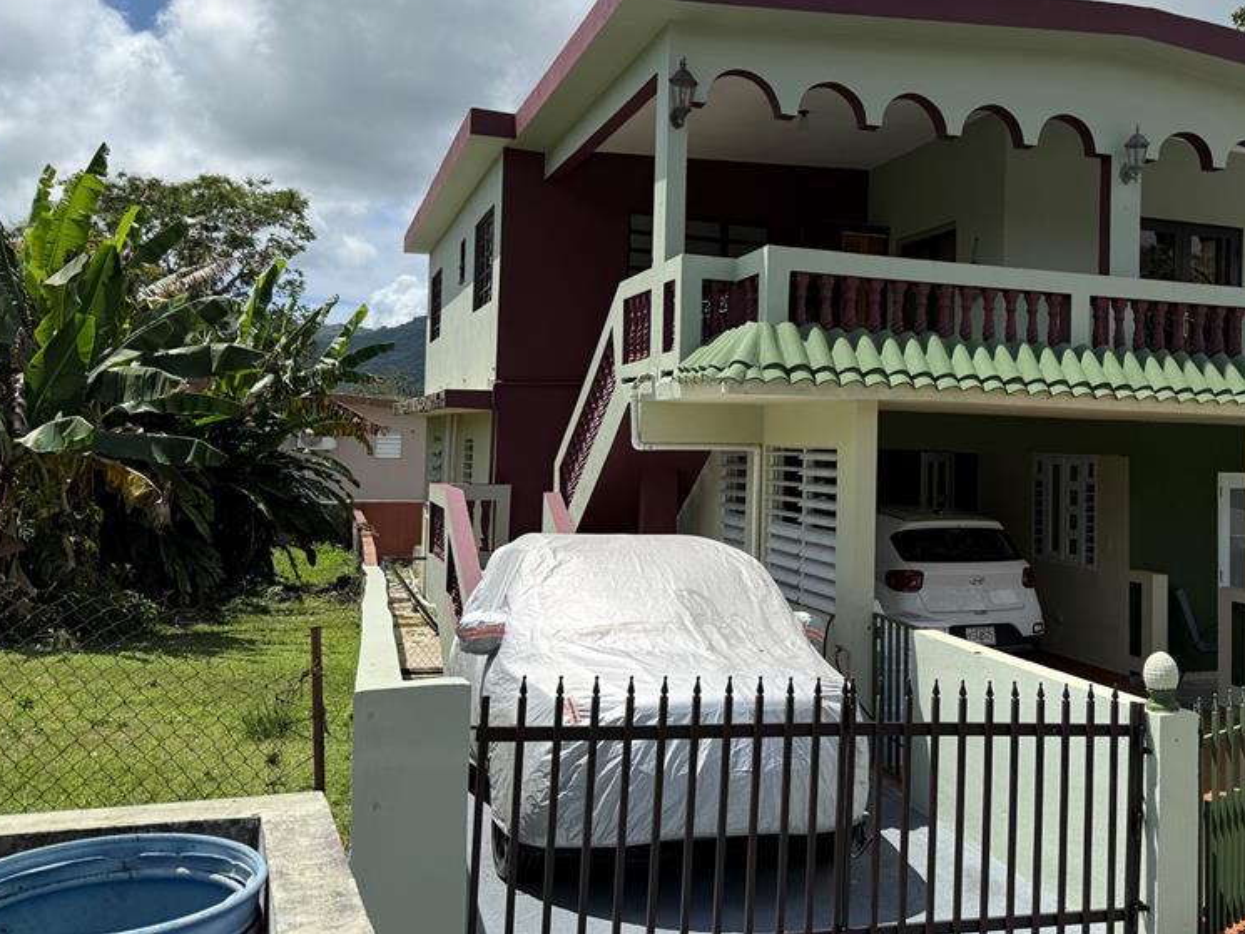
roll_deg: -2.3
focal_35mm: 33
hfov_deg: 54.2
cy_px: 374
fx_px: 1187
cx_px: 836
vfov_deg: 42.8
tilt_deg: +3.1
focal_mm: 6.76
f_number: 1.78
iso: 80
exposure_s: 1/6711
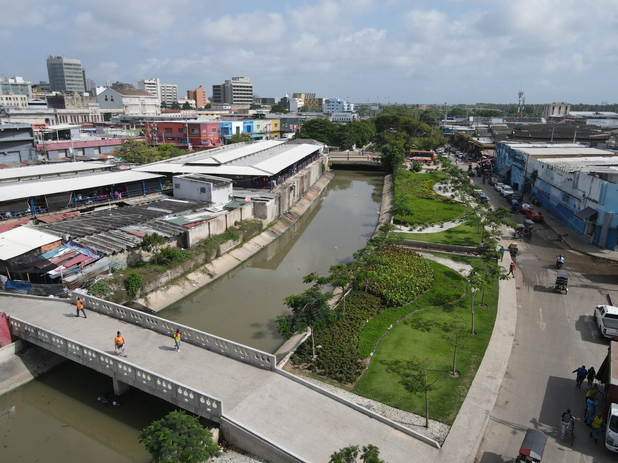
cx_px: 309
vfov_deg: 56.8
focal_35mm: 24
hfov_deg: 71.6
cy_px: 232
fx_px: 428
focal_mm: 4.5
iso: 110
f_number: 2.8
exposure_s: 1/1000
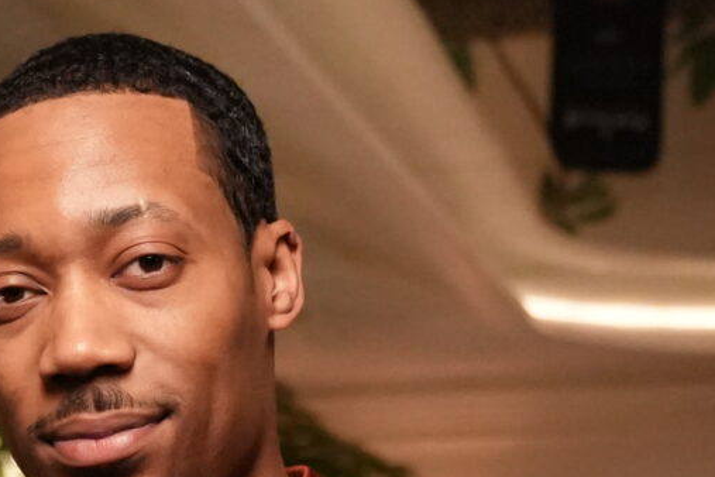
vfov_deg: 11.8
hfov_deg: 19.0
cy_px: 905
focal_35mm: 106
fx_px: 2105
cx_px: 117
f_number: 2.8
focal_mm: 21
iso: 5000
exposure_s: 1/125
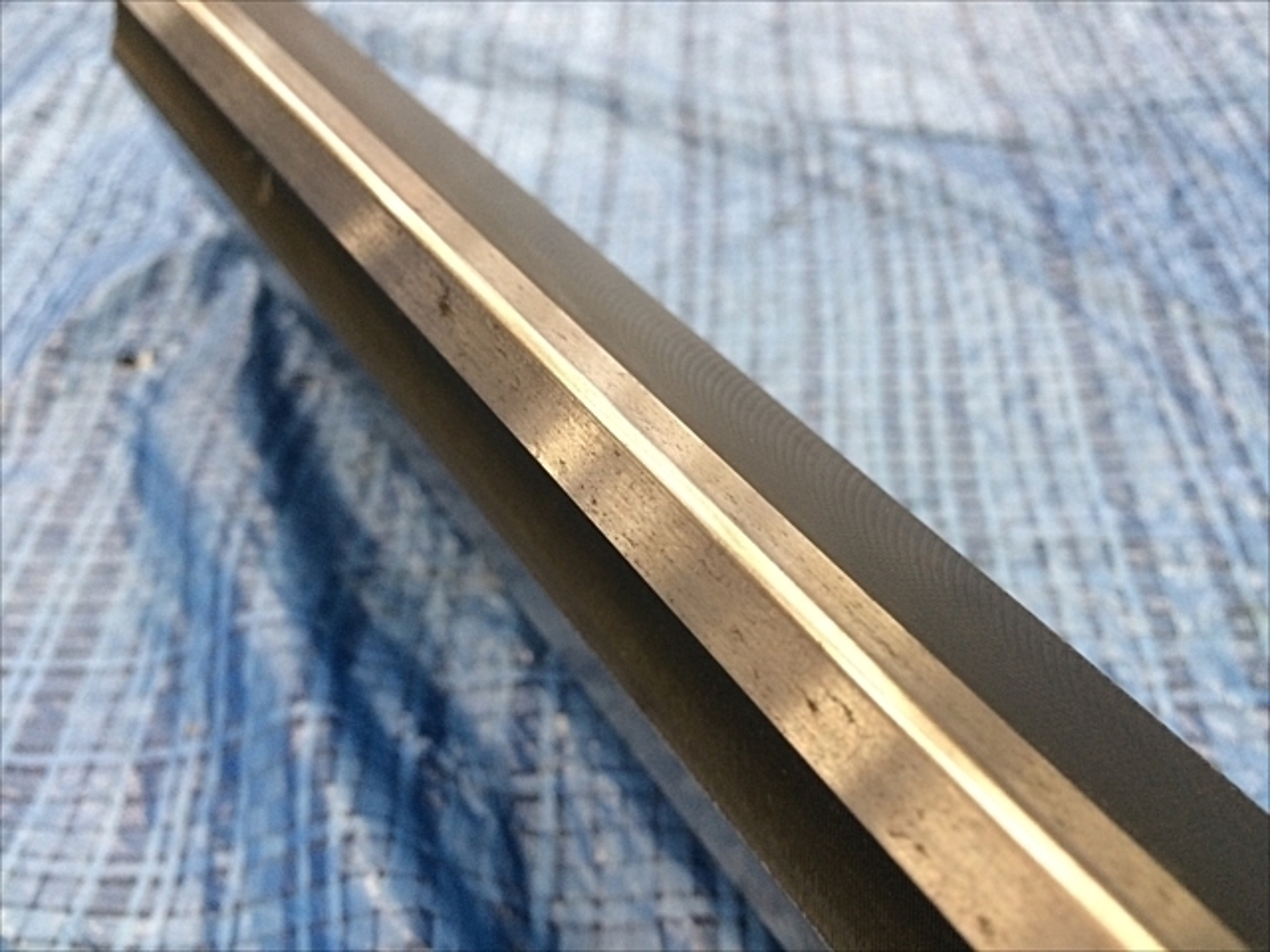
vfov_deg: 48.2
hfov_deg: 61.7
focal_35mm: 29
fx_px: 1064
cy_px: 476
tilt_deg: -47.5
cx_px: 635
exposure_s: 1/30
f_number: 2.2
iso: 100
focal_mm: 4.15
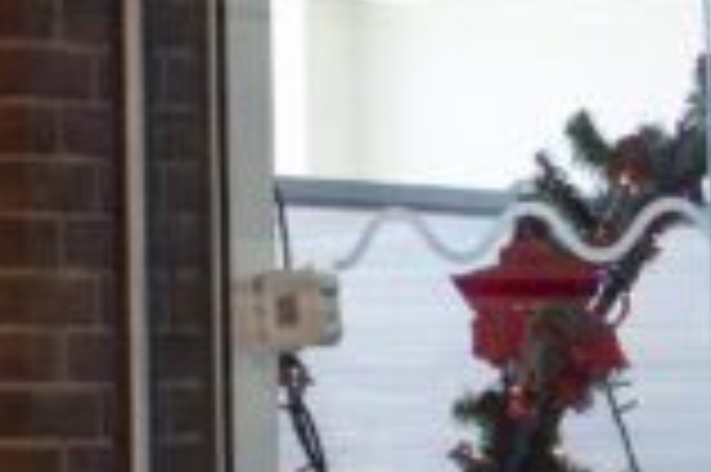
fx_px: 3709
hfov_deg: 10.1
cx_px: -760
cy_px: -25
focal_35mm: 188
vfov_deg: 7.3
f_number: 4
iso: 1600
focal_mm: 29
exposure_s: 1/160
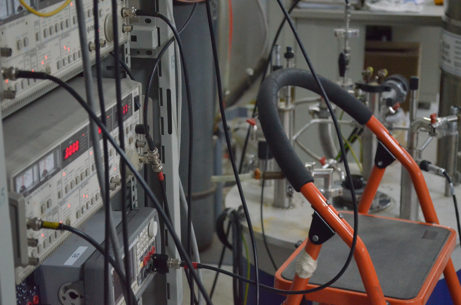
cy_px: 152
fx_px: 1054
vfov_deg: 16.5
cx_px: 230
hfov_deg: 24.7
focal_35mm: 82
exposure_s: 1/160
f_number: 5.6
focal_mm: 55
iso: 5000
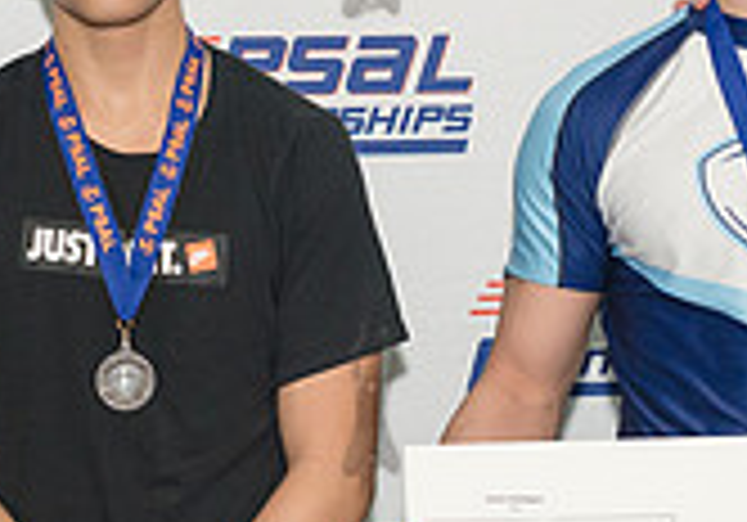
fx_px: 3180
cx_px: 209
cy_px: 363
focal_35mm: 151
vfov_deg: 9.4
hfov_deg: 13.4
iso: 1600
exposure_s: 1/250
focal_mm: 35
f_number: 5
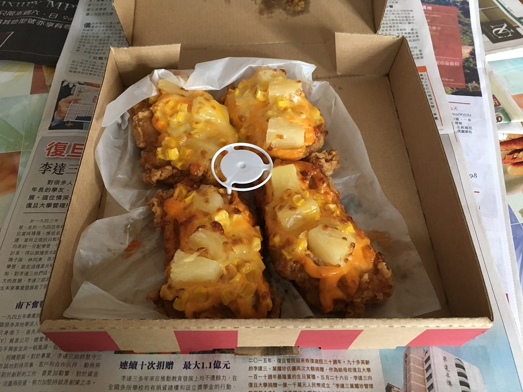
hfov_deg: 61.7
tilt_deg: -55.6
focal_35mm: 29
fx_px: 438
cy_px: 196
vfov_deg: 48.2
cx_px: 262
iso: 200
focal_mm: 4.15
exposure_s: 1/20
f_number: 2.2
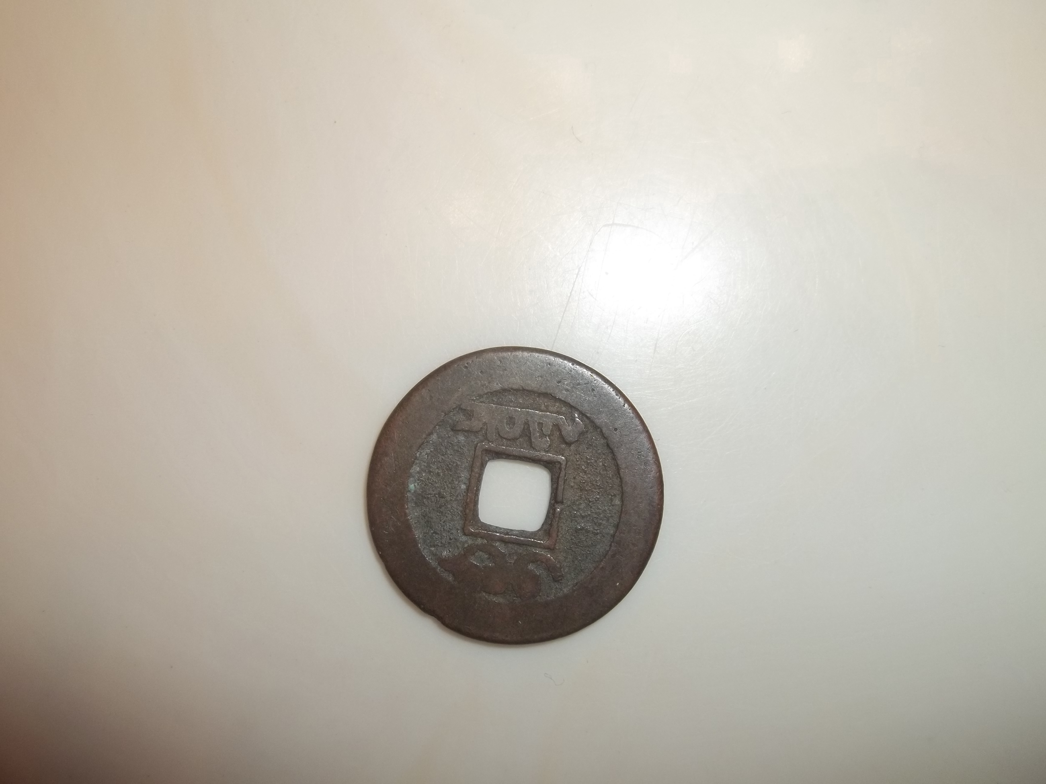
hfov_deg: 55.4
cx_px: 523
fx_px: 997
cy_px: 392
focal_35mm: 33
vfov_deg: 42.9
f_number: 3.3
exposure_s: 1/30
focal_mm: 5.9
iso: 64
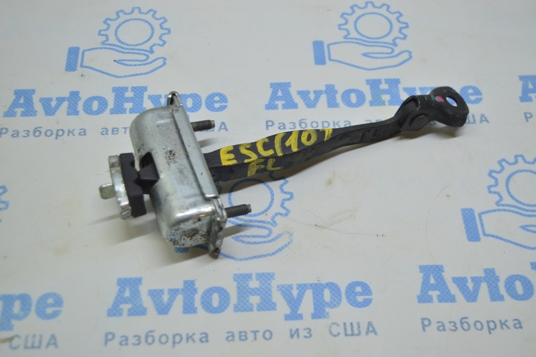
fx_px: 759
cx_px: 268
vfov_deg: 26.4
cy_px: 178
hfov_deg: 38.9
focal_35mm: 51
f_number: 4.5
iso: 400
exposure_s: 1/80
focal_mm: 34
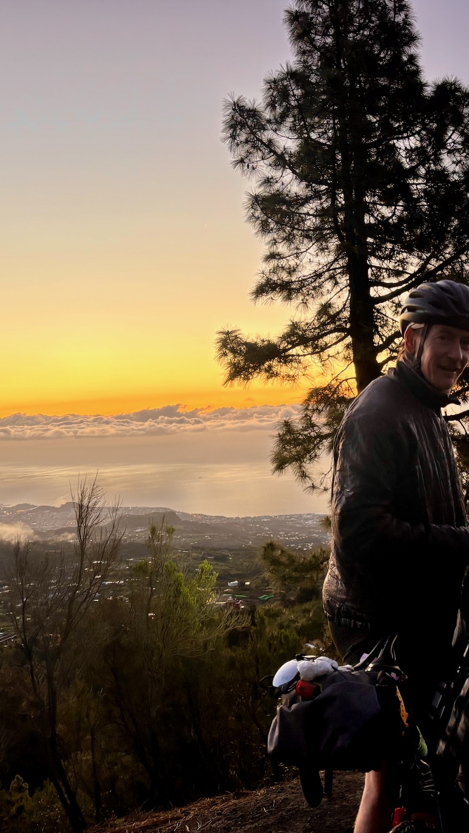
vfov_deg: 52.8
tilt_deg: -1.7
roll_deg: +3.1
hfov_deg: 30.2
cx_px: 397
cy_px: 415
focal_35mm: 38
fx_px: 840
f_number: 1.6
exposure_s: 1/121
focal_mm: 5.96
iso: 125
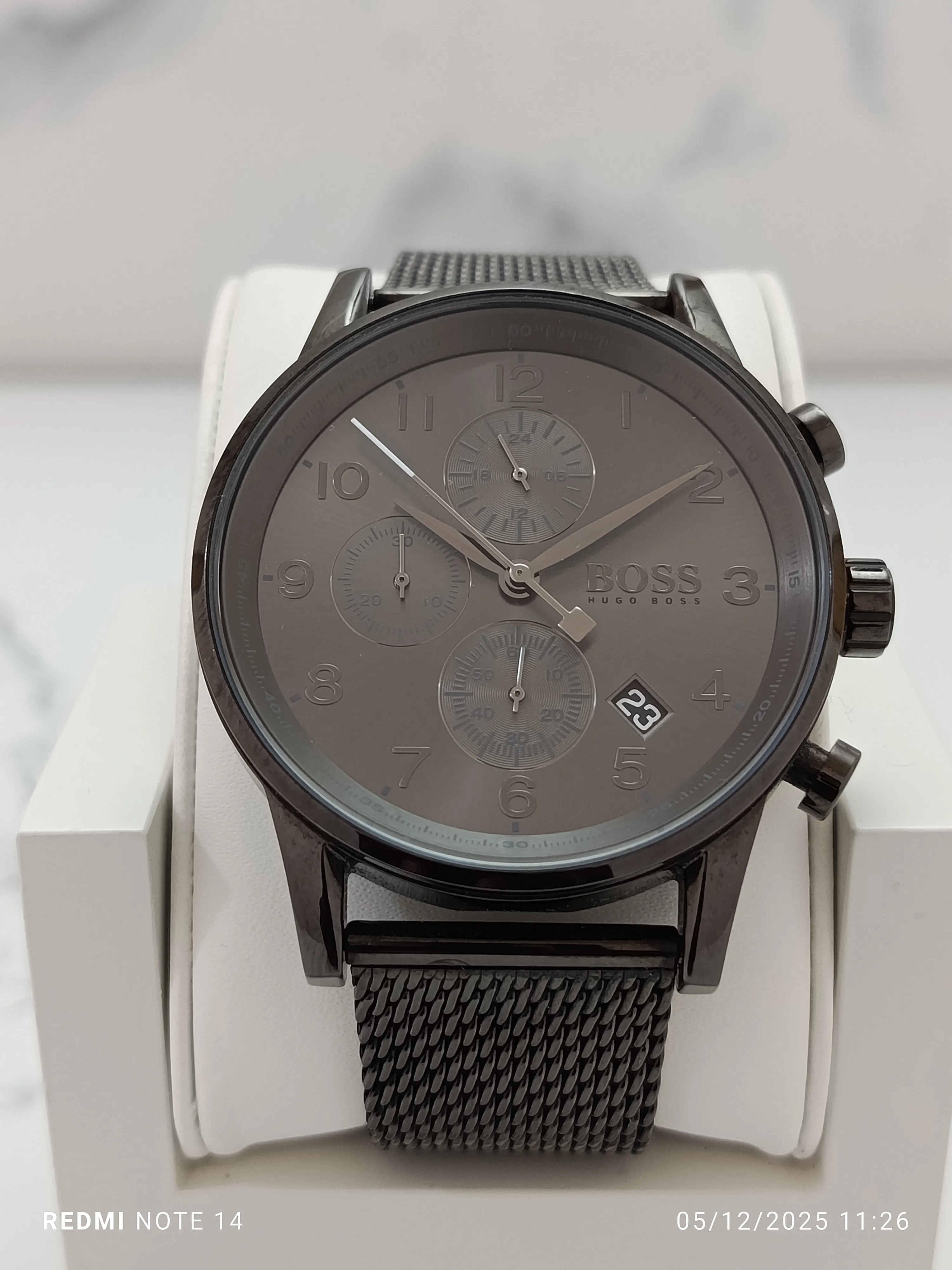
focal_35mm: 48
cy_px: 635
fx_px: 1760
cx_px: 476
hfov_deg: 30.3
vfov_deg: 39.7
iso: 502
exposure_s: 1/100
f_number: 1.7
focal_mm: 5.24
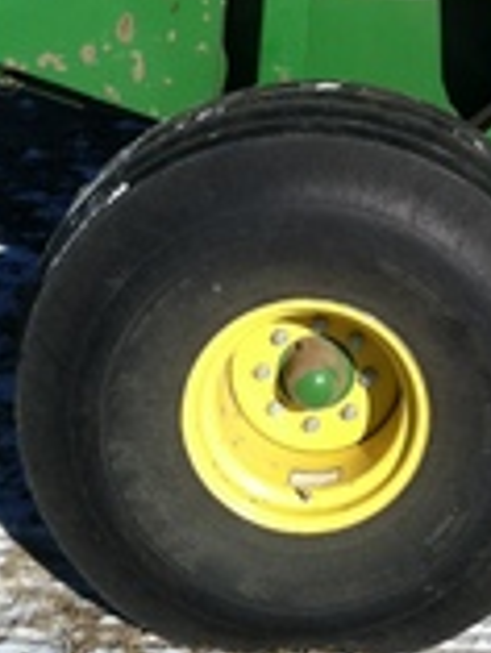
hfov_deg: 15.8
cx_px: 539
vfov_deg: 20.9
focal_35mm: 91
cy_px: 21
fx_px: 1719
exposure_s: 1/1396
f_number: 2.8
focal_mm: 3.85
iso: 80
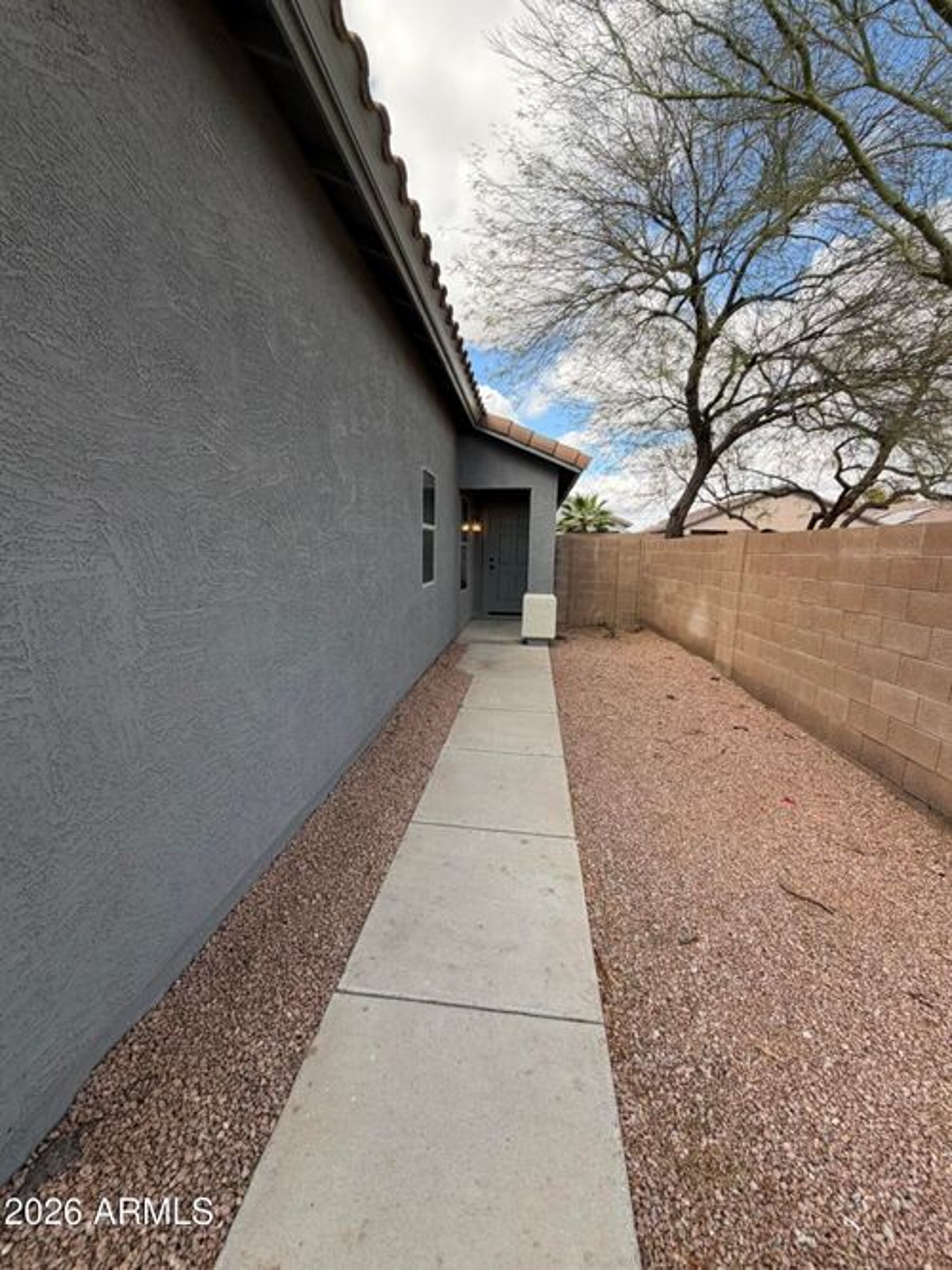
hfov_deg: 85.7
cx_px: 476
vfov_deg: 102.1
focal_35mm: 14
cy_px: 635
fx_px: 514
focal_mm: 2.22
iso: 64
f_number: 2.2
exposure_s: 1/498
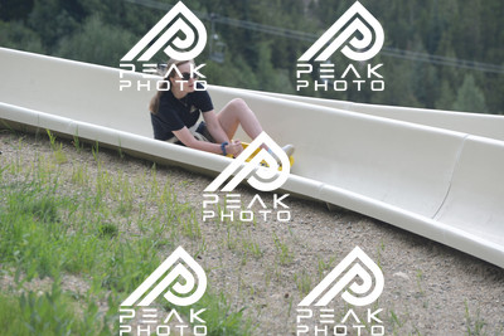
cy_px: 168
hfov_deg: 10.5
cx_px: 252
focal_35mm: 195
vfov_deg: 7.0
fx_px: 2731
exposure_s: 1/640
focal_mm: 195
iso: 720
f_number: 6.3
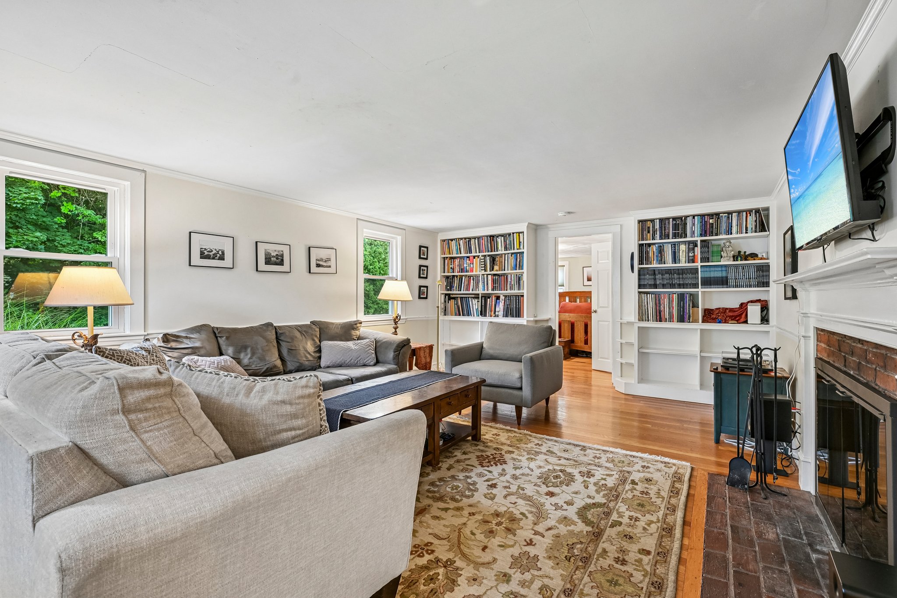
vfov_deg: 73.7
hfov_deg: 96.7
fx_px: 399
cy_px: 299
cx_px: 448
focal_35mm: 16
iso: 400
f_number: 8
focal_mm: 16
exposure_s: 1/2
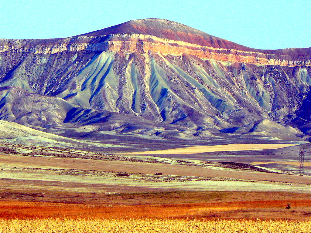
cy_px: 116
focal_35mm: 272
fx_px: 2444
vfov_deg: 5.5
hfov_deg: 7.3
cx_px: 156
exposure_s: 1/500
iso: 100
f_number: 5.6
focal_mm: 37.1
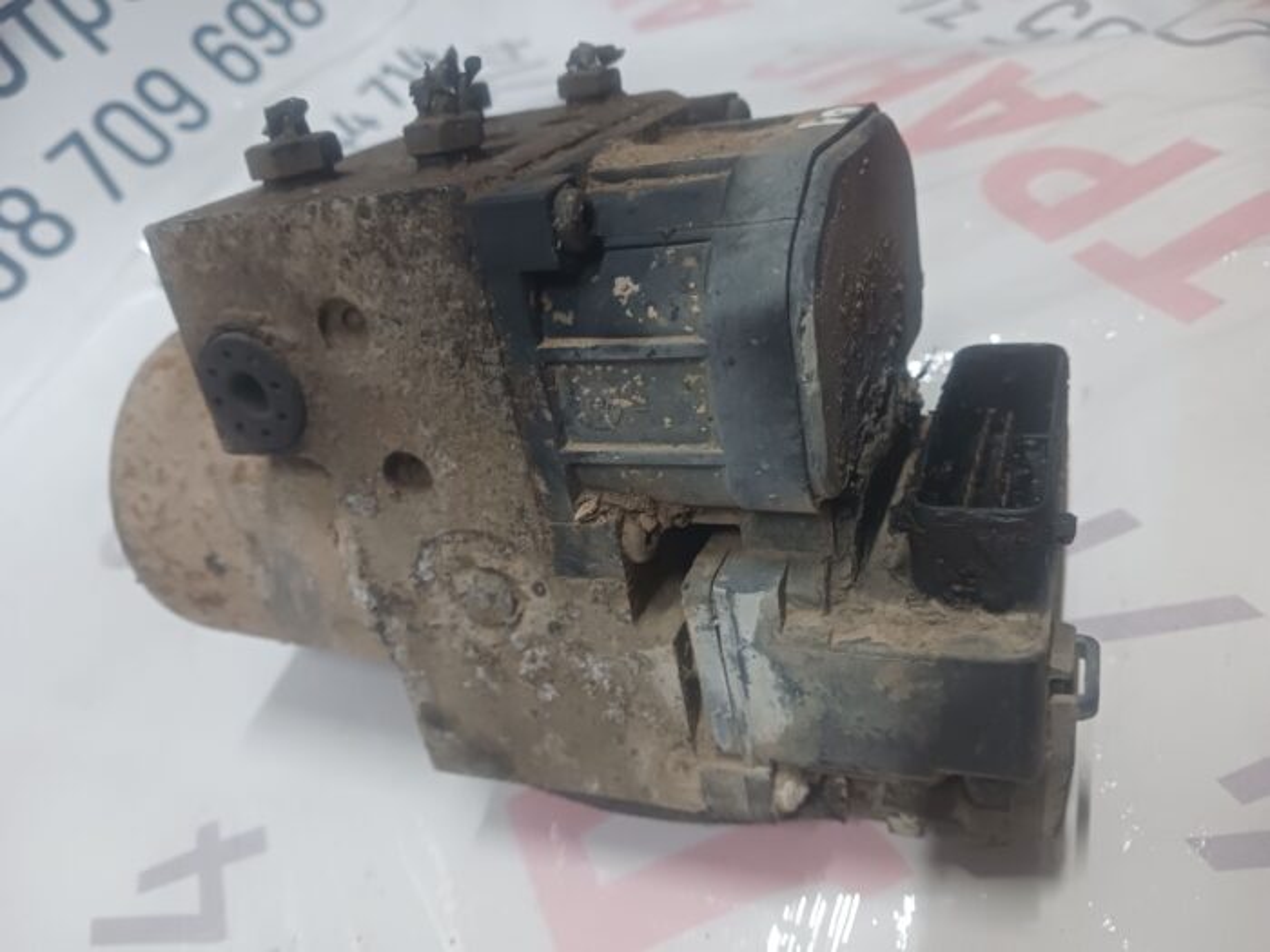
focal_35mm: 27
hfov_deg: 65.3
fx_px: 991
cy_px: 476
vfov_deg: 51.4
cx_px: 635
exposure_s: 1/25
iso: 400
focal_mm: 4
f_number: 1.8
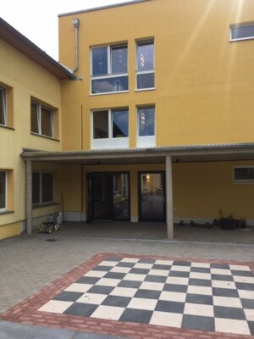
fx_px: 284
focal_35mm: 29
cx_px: 127
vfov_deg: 61.7
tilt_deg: +1.8
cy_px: 170
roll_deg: +0.4
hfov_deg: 48.2
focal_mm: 4.15
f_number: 2.2
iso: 25
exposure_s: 1/746
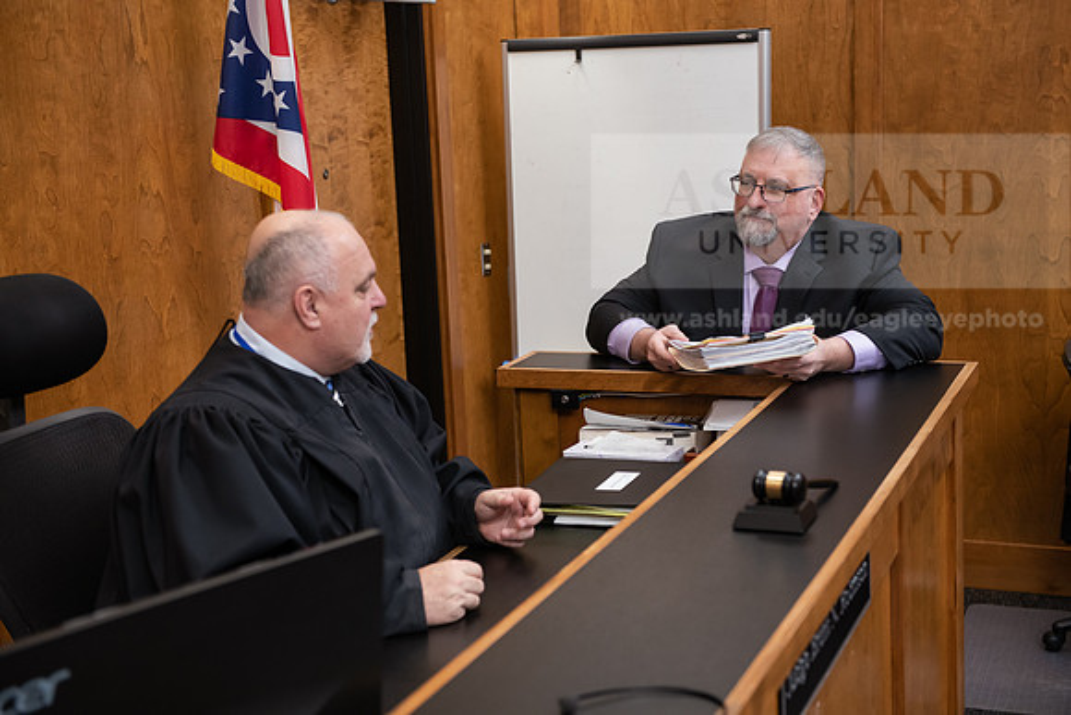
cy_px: 358
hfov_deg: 36.2
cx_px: 536
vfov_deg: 24.6
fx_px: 1637
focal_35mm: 55
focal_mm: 55
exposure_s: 1/200
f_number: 3.5
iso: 1250
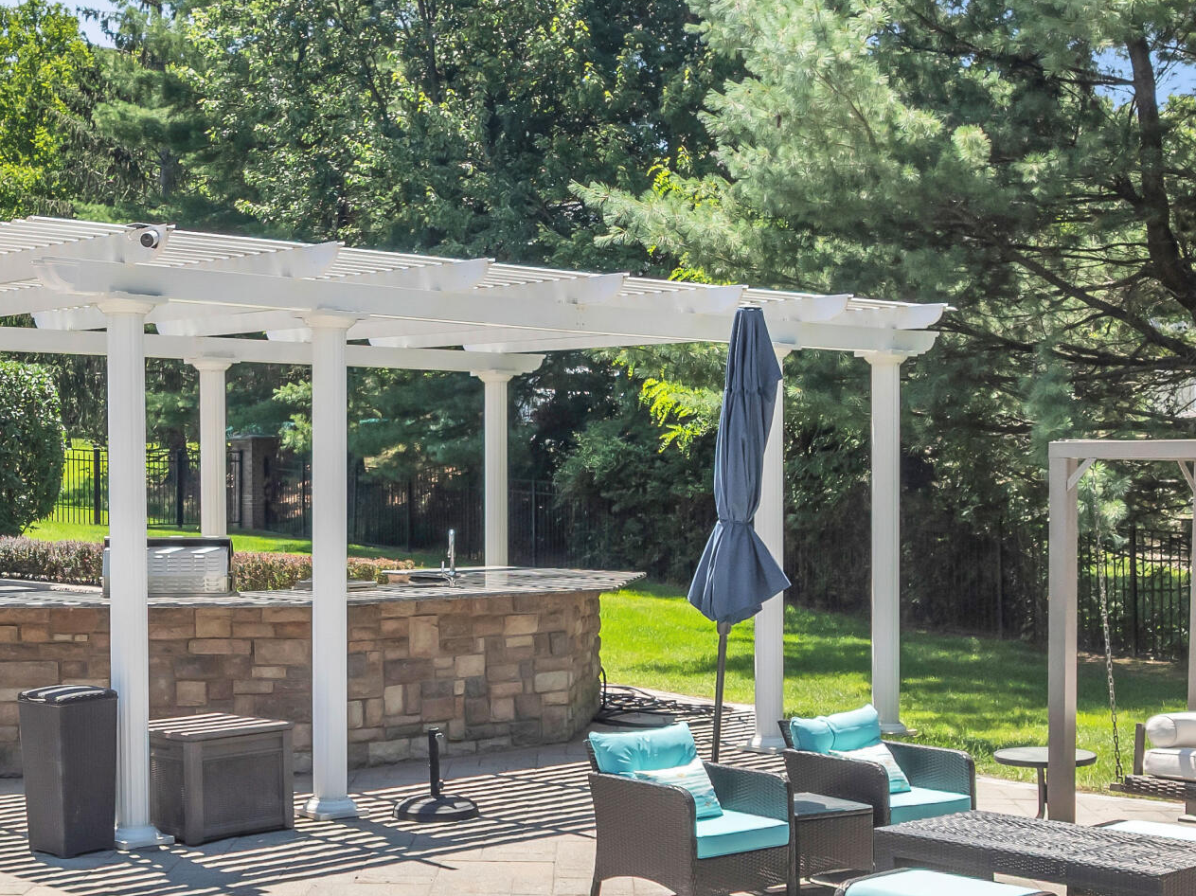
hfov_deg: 33.5
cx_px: 389
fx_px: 1968
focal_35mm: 57
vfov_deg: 25.6
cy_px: 491
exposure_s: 1/1600
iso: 100
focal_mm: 12.29
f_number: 2.8
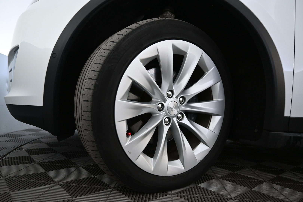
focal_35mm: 26
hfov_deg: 70.4
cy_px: 101
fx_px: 215
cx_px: 152
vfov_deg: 50.4
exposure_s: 1/25
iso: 1000
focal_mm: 17
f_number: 3.5
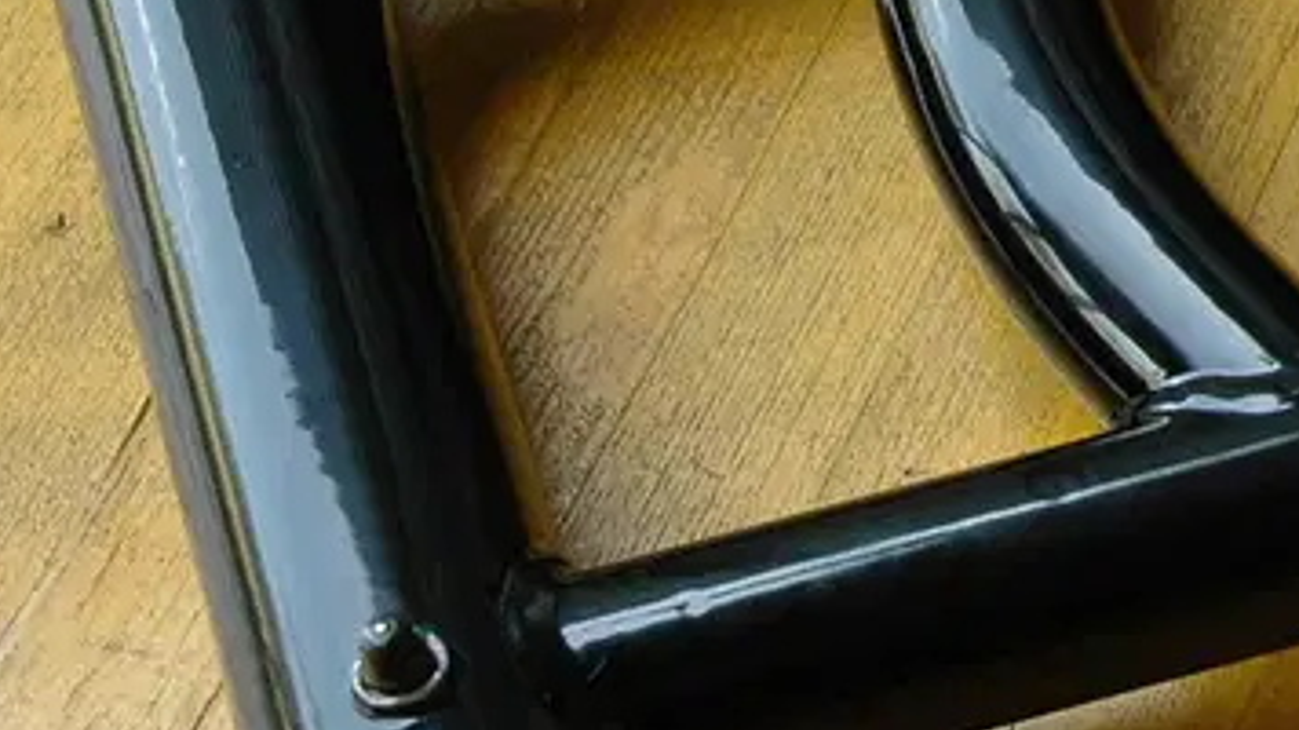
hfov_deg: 11.4
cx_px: 2076
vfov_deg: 6.7
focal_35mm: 180
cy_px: -230
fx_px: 6198
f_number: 5
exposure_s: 1/80
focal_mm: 34
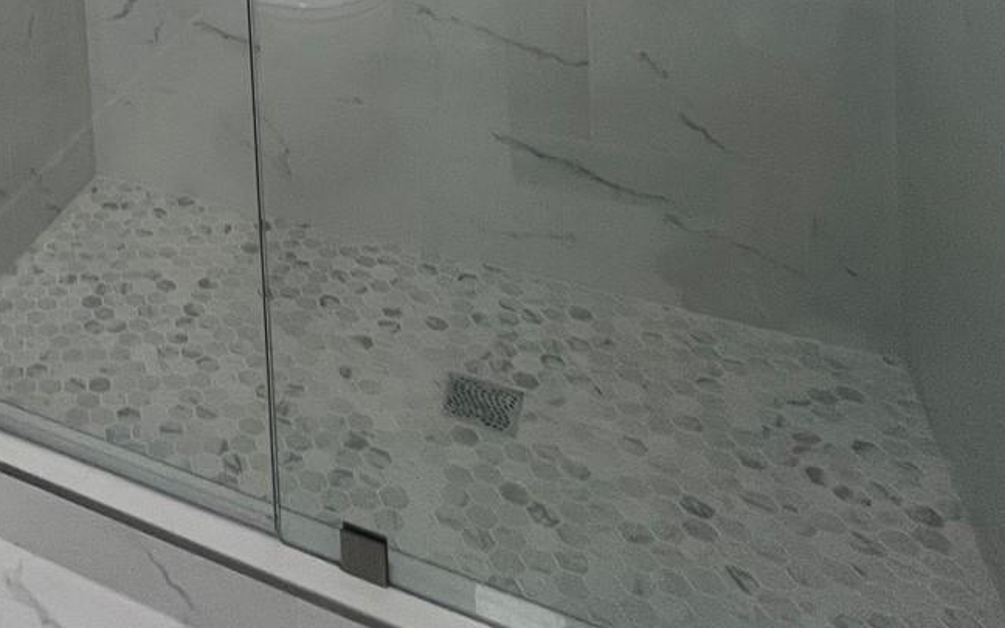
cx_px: 5
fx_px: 931
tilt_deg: -4.0
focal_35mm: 34
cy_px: -265
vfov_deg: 27.9
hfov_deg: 47.3
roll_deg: +4.2
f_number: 1.8
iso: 125
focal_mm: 1.57
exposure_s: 1/120
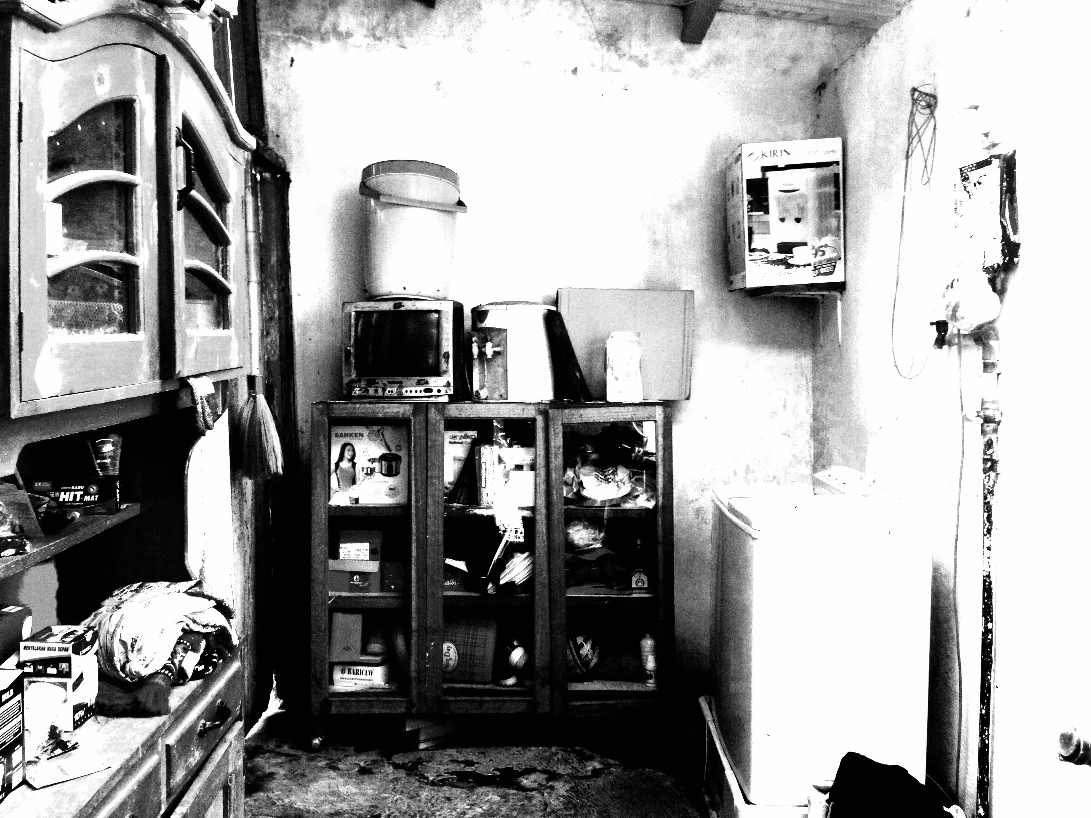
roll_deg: +0.7
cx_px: 546
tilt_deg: -2.2
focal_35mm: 33
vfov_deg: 42.9
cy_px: 409
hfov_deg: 55.4
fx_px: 1040
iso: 64
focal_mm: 4.12
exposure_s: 1/40
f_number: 2.4
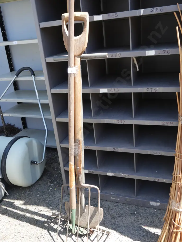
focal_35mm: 32
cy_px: 121
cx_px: 91
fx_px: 224
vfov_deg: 56.8
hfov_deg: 44.2
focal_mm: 16
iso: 200
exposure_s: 1/250
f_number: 4.5
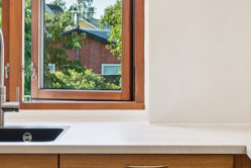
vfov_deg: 12.9
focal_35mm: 106
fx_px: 739
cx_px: 139
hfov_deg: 19.3
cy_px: 54
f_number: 8
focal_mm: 33
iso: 400
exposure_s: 1/60
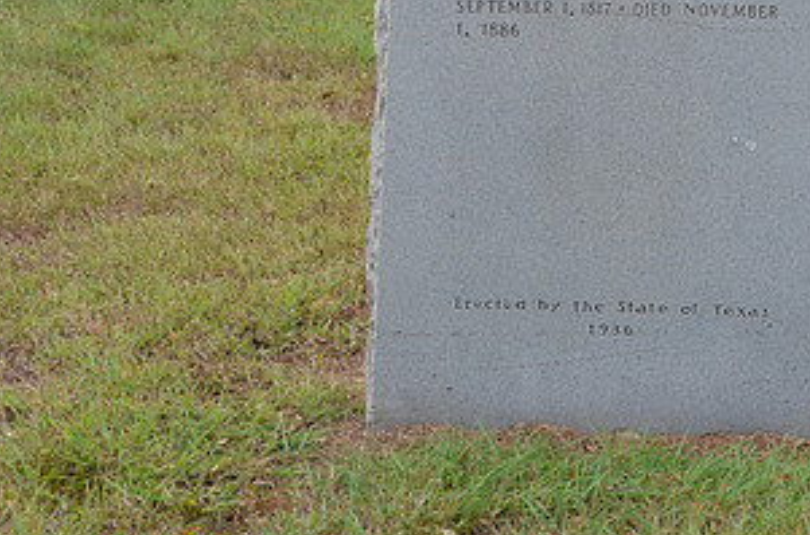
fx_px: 2469
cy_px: 75
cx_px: 527
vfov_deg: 12.3
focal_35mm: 110
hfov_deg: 18.6
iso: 320
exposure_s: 1/125
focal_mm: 38
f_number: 5.6
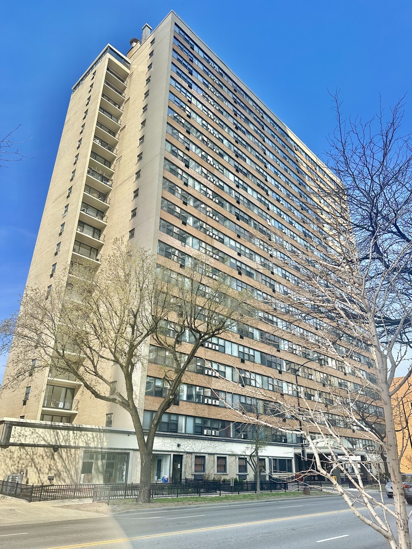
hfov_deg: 56.8
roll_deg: -2.1
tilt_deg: +27.0
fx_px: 381
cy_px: 274
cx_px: 206
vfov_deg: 71.6
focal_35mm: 24
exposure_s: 1/2525
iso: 80
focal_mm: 6.86
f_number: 1.78
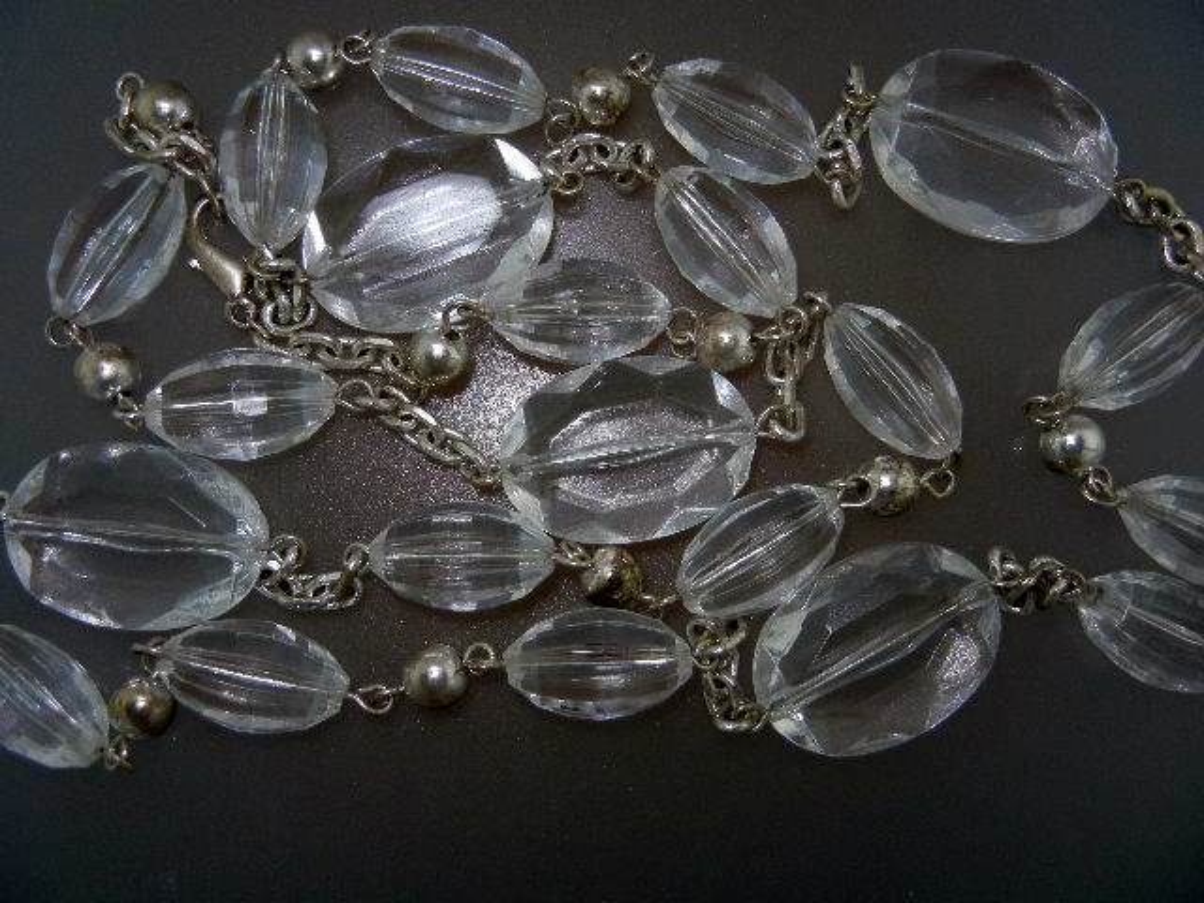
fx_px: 1183
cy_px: 452
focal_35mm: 34
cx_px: 602
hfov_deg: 54.0
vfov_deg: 41.8
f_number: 7.2
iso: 333
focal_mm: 6.2
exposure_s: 1/30
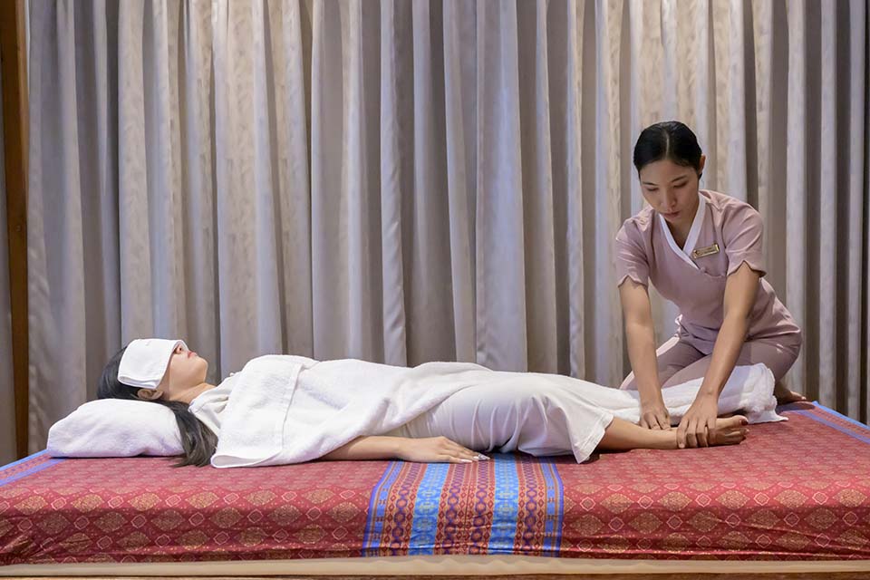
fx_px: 894
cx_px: 435
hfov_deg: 51.9
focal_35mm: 37
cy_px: 290
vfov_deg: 35.9
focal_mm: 37
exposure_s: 1/200
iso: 14400
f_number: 4.5
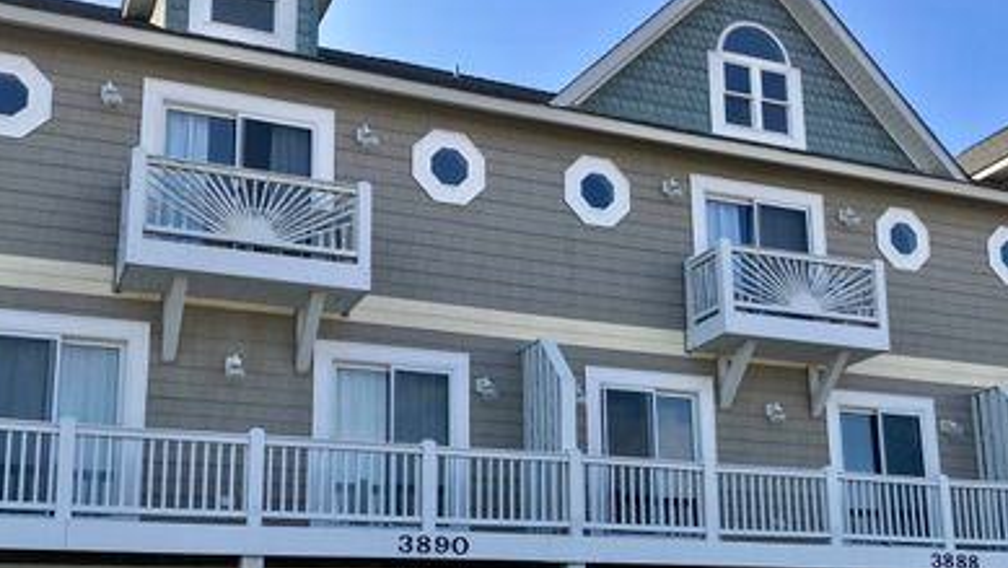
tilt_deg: +14.2
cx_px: 588
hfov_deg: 43.6
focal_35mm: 47
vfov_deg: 25.2
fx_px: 1256
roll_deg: +2.0
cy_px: 405
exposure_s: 1/1126
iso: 20
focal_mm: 3.99
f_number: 1.8
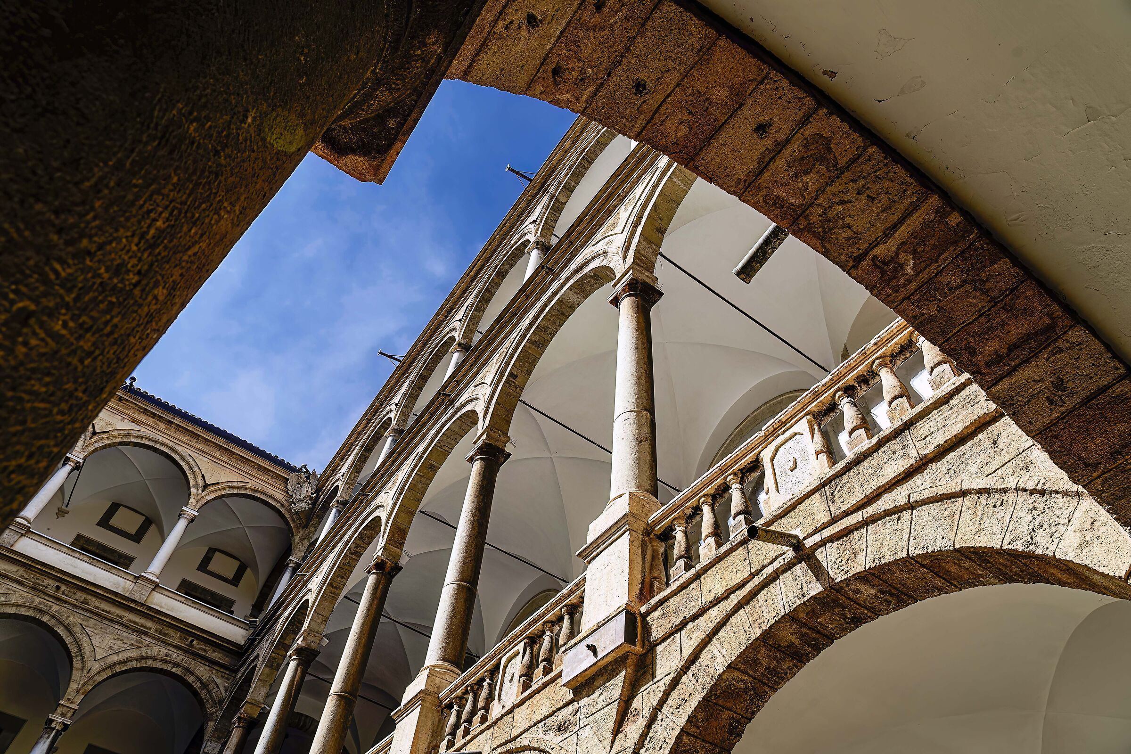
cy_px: 377
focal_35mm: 24
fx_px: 754
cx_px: 566
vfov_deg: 53.1
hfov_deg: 73.7
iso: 125
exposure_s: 1/250
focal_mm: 24
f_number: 9
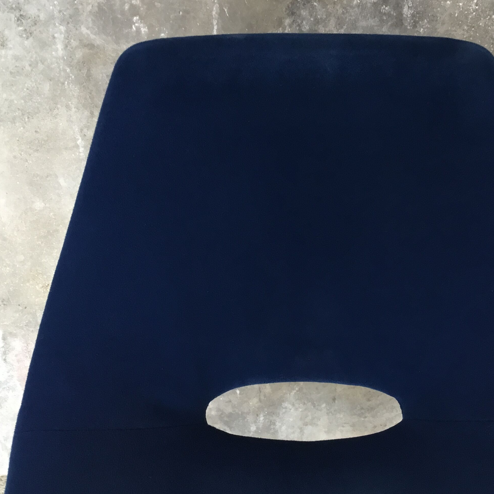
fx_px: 743
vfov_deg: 36.7
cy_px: 274
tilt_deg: -33.0
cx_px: 291
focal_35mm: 46
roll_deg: -0.2
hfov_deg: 36.7
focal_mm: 3.3
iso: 64
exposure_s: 1/33
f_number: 2.4
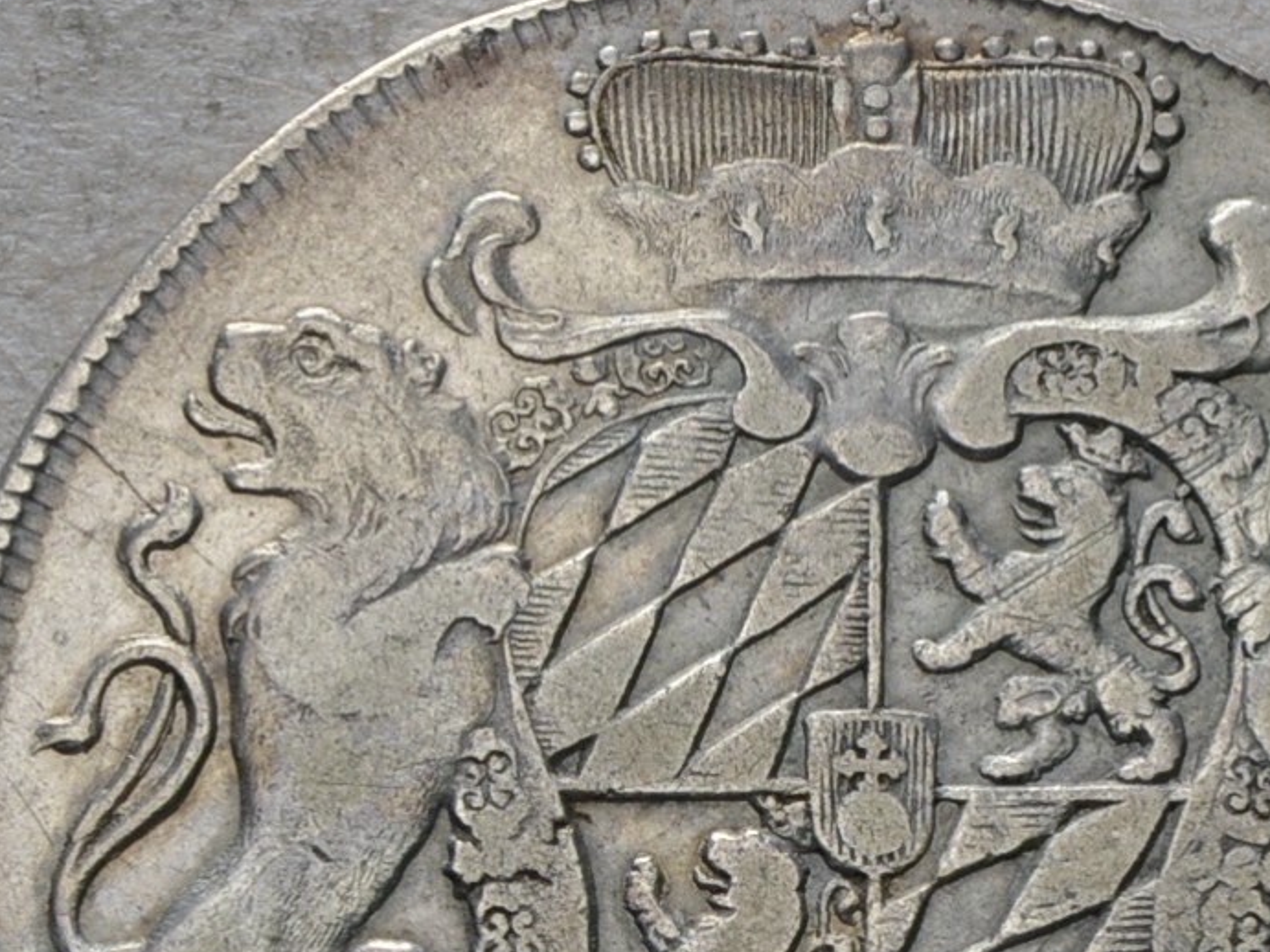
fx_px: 8657
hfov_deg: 8.3
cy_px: 882
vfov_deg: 6.3
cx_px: -184
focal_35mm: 236
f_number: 14
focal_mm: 46
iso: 400
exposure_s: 1/200
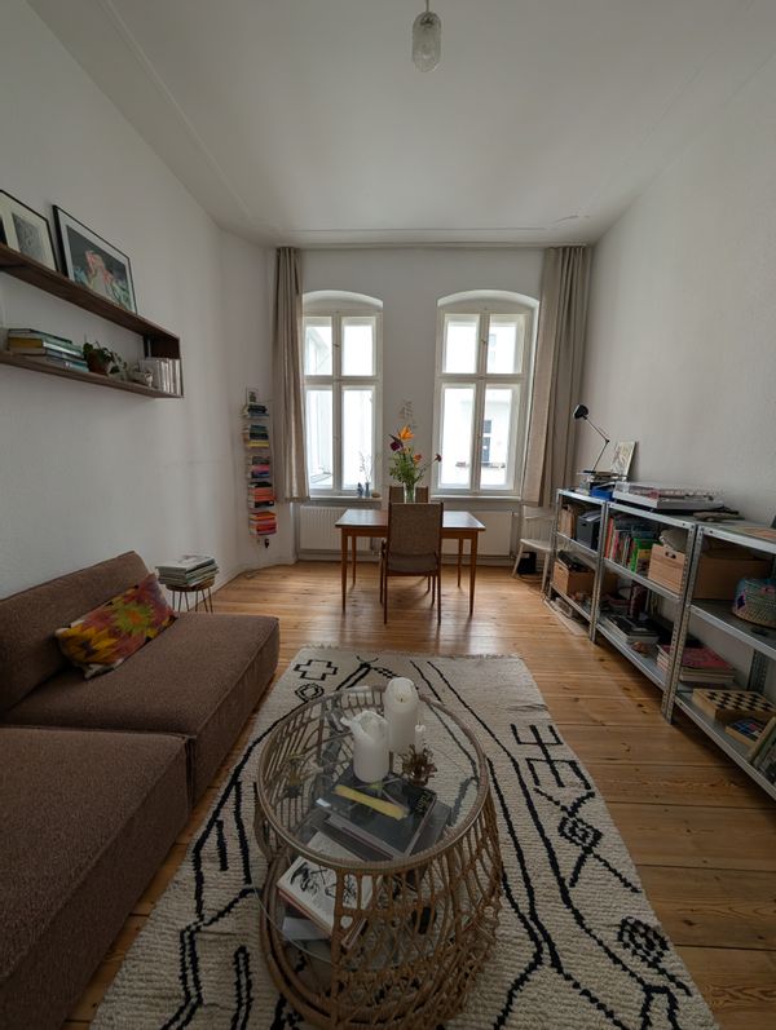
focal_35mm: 12
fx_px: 358
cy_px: 515
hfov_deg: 94.6
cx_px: 388
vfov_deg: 110.5
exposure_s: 1/88
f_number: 1.7
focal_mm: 2.02
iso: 71
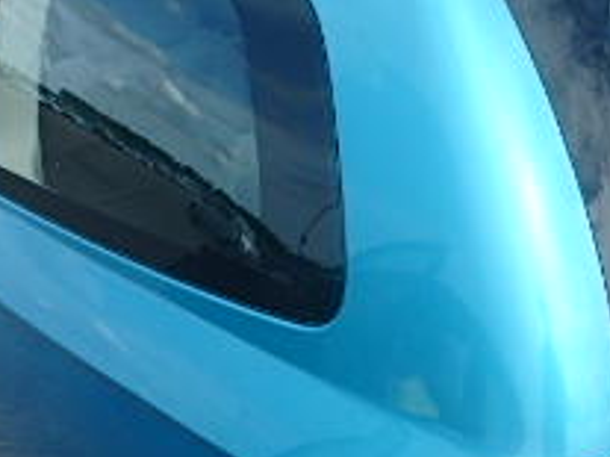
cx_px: 345
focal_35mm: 65
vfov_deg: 22.0
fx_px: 1145
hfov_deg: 29.8
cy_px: 422
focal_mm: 3.7
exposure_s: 1/640
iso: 125
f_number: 3.5
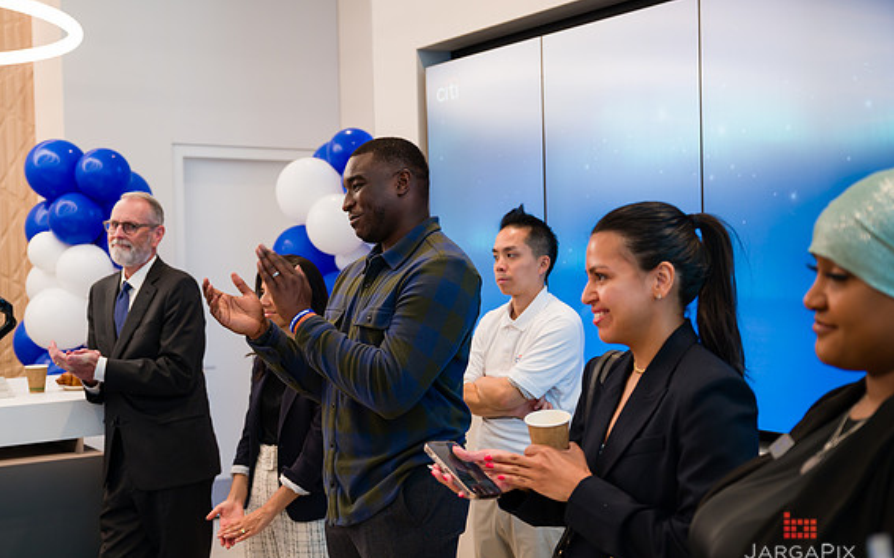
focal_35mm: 43
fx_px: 1047
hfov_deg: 46.2
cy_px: 290
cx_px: 438
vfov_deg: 29.8
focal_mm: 41
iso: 400
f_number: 3.2
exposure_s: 1/200
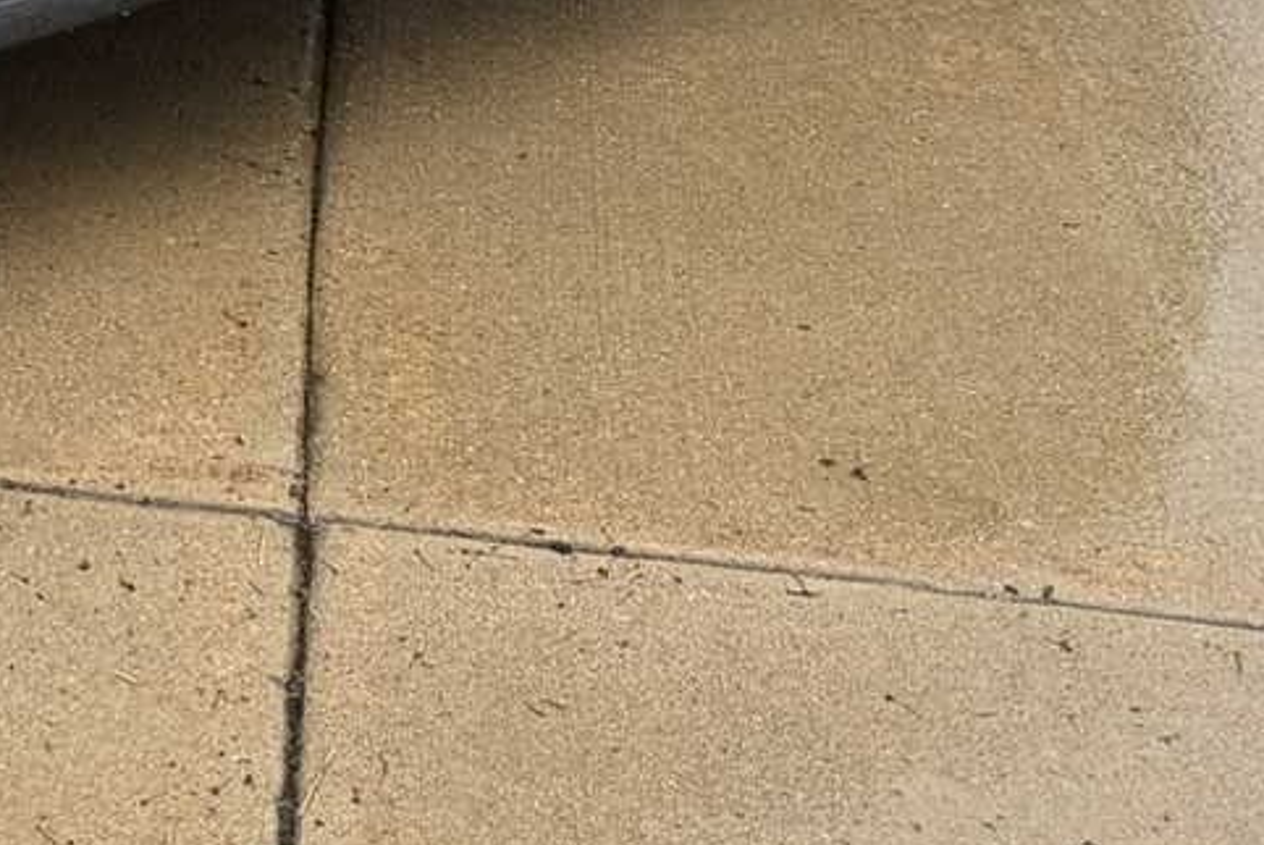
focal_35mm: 106
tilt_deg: -9.4
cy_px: -800
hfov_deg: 17.3
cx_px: -661
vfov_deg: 11.7
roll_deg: +0.0
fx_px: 3724
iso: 80
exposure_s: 1/1174
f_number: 1.78
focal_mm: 6.76
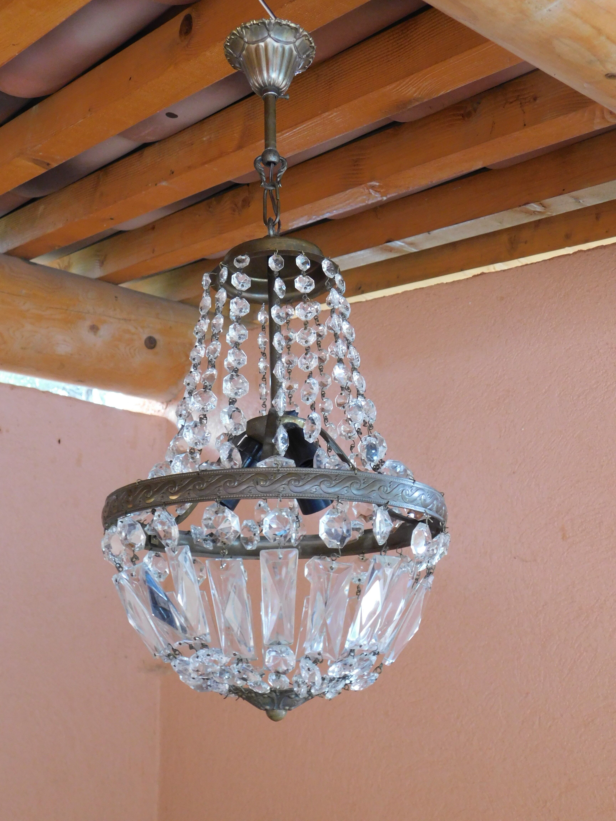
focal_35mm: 45
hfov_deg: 32.2
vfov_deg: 42.1
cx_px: 308
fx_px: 1068
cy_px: 410
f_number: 3.7
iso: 400
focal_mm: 8
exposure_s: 1/30
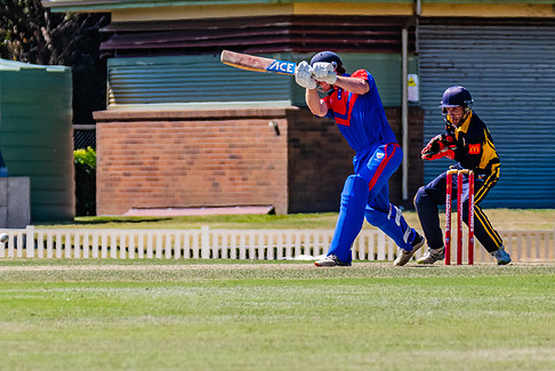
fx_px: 11480
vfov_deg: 1.9
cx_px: 391
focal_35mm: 744
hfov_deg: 2.8
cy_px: 155
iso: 640
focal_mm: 340
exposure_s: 1/2000
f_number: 8
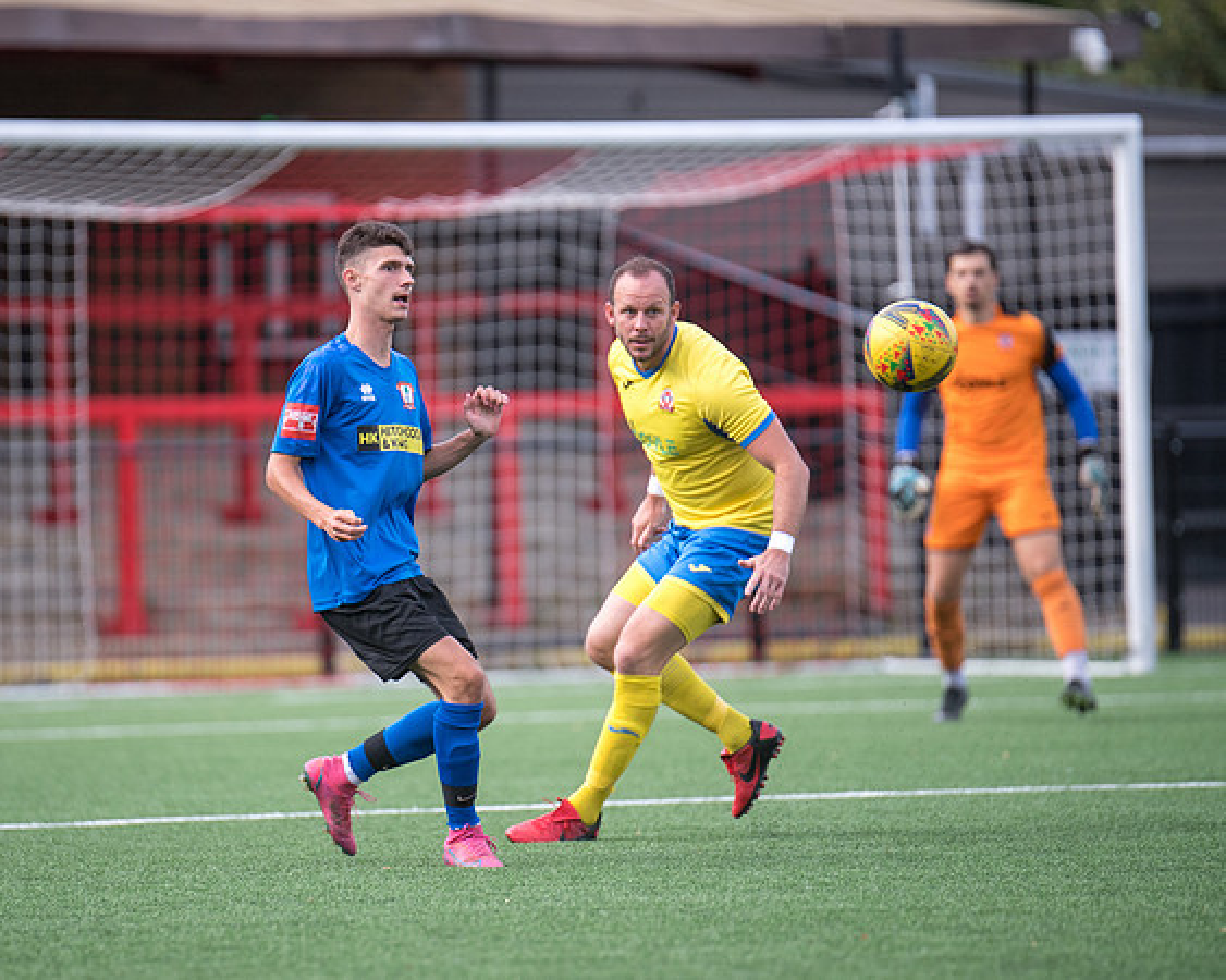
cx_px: 468
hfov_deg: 5.1
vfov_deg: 4.1
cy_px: 486
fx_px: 13798
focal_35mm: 380
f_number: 2.8
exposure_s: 1/800
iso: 800
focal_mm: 300
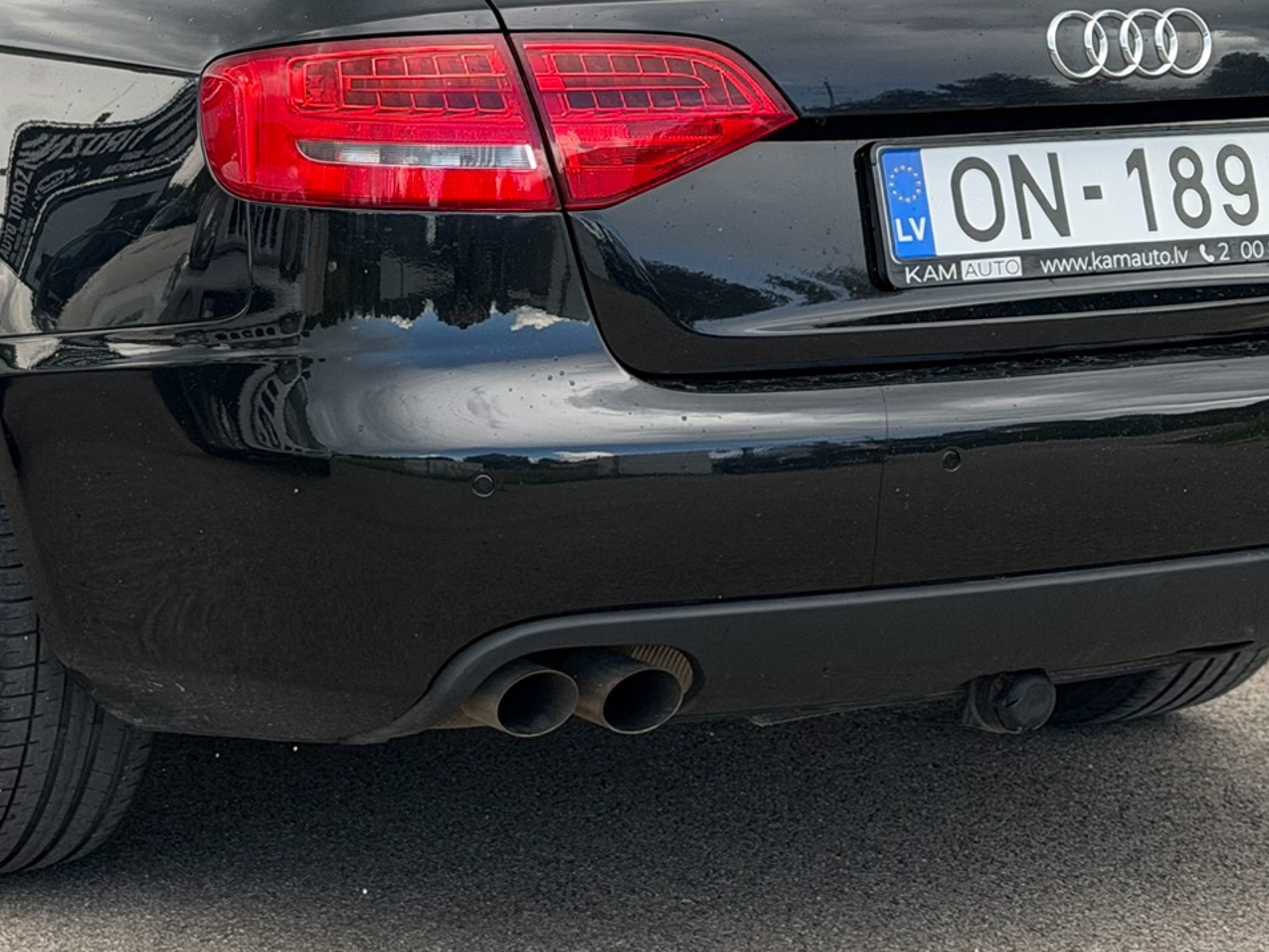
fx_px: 3777
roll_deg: -1.0
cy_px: 202
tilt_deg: -7.1
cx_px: 379
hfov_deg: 19.0
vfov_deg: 14.3
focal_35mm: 103
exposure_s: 1/1027
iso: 80
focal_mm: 6.76
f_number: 1.78
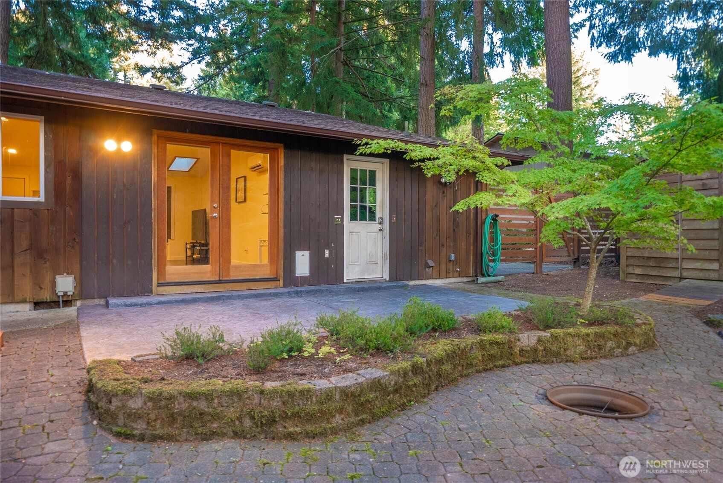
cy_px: 242
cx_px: 362
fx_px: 462
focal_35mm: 23
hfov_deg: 76.1
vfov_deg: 55.2
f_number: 7.1
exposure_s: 1/10
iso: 1000
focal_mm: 23
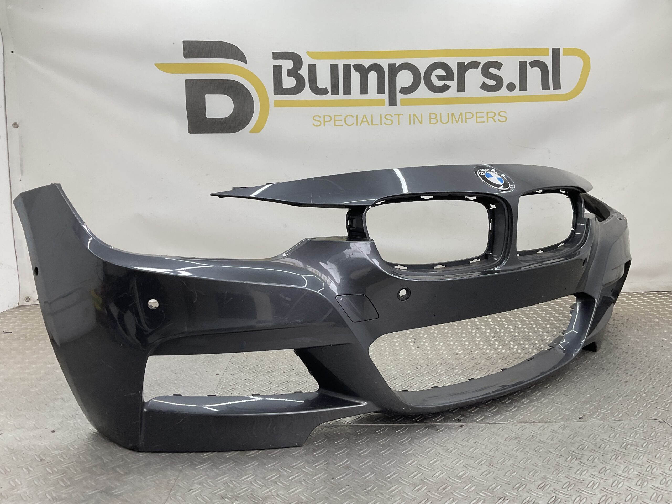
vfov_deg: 48.2
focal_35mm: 29
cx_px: 336
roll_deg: +0.1
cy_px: 252
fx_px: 563
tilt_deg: -6.9
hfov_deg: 61.7
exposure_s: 1/100
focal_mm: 3
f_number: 1.8
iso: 20
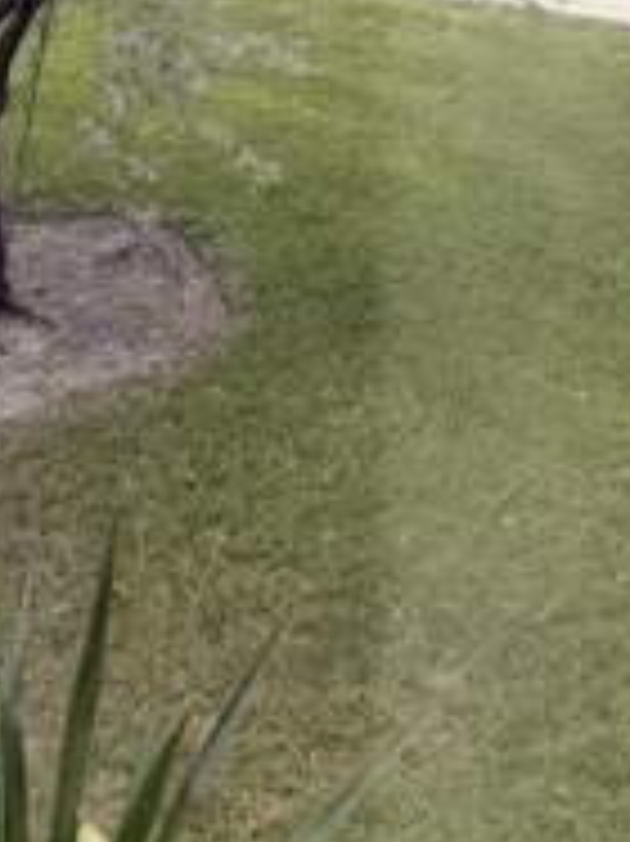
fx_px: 1992
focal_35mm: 82
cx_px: 760
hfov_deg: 17.1
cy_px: -473
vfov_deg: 20.1
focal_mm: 6.76
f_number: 1.78
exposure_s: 1/1250
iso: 100
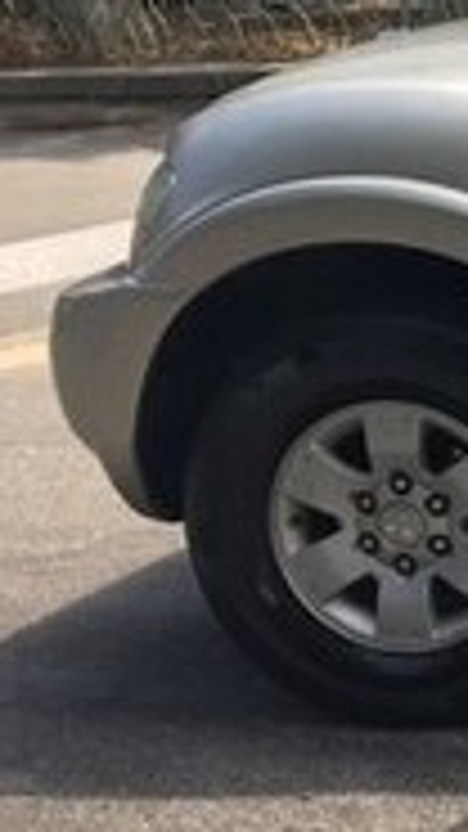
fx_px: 2494
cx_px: 1400
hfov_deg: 8.8
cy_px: 304
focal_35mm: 113
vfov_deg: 18.9
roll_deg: -0.7
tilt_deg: -10.8
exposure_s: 1/407
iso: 25
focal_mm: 4.15
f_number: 2.2
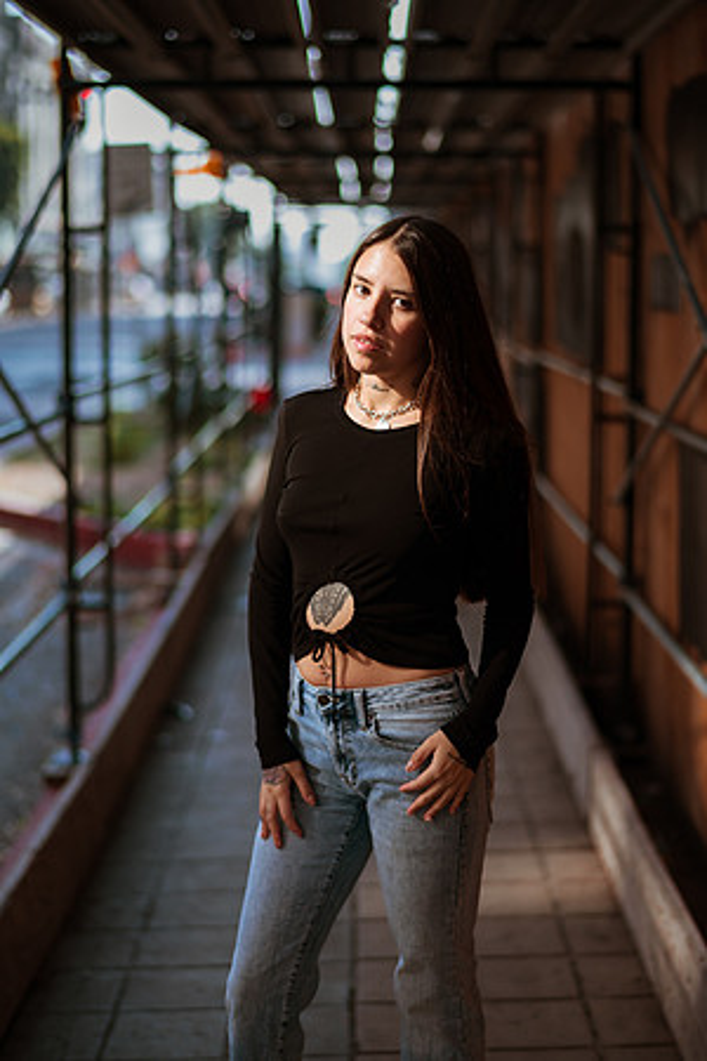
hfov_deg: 23.4
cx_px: 354
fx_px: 1708
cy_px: 530
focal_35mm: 58
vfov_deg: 34.5
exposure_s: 1/1000
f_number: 1.8
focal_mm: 58
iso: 50
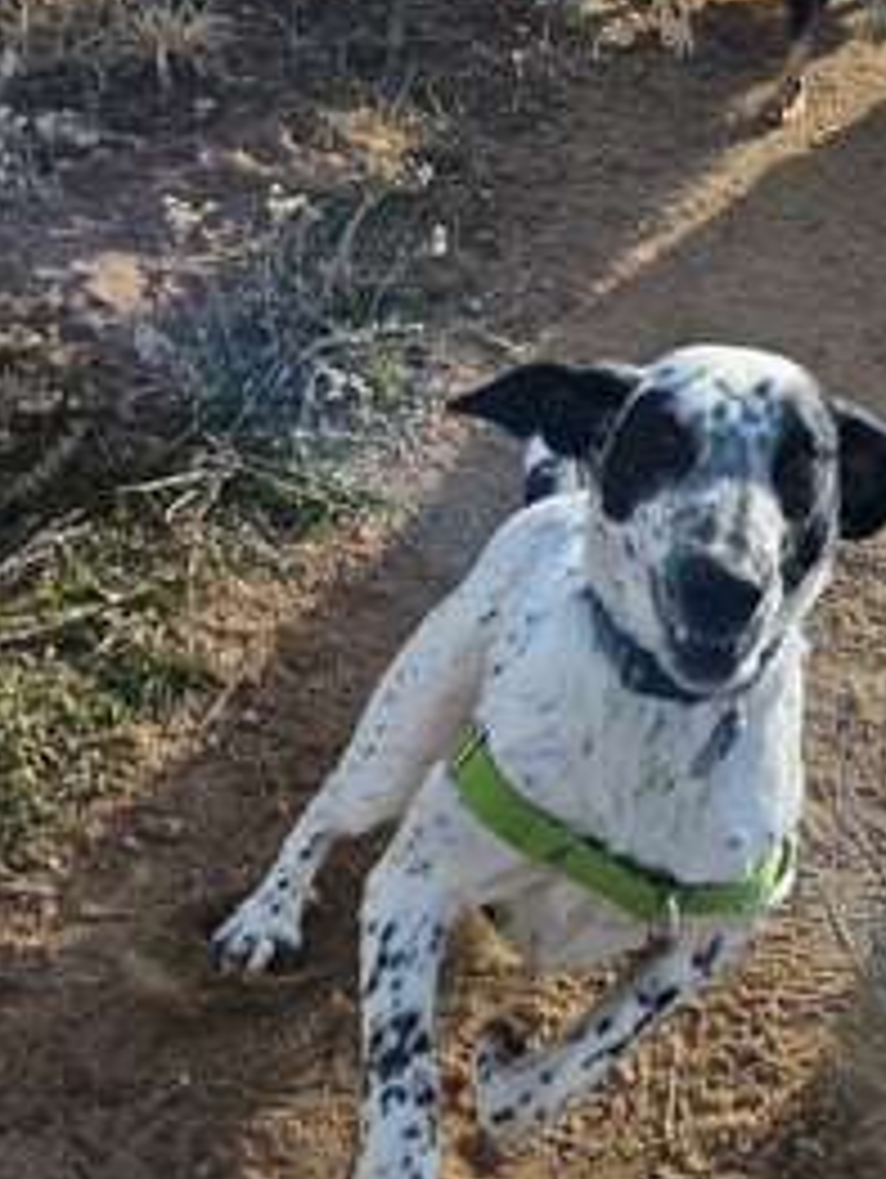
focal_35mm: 56
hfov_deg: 24.3
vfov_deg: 33.2
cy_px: 218
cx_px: 998
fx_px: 1908
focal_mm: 5.4
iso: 25
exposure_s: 1/3026
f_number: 1.8
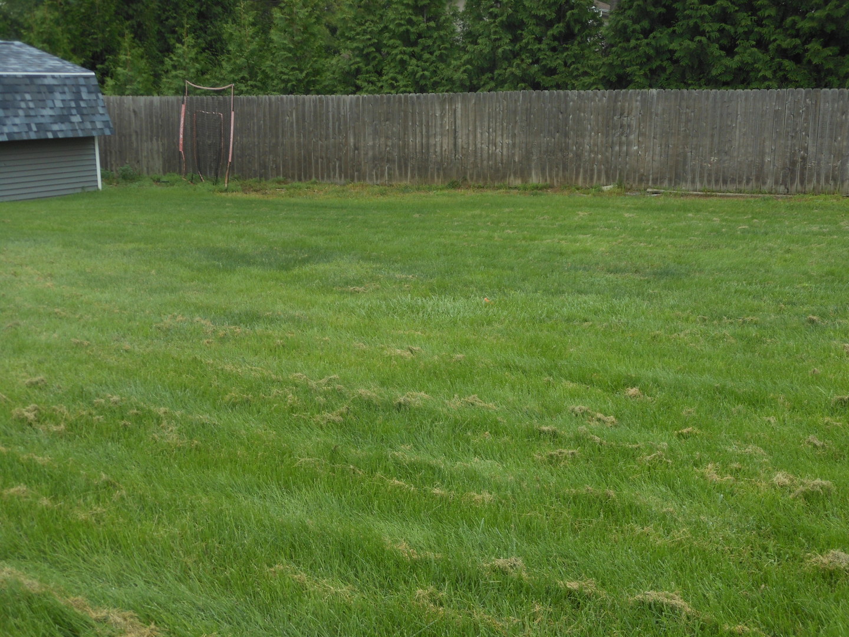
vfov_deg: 29.1
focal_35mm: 50
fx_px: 1226
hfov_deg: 38.2
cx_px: 424
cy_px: 318
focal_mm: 8.9
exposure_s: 1/100
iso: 80
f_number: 4
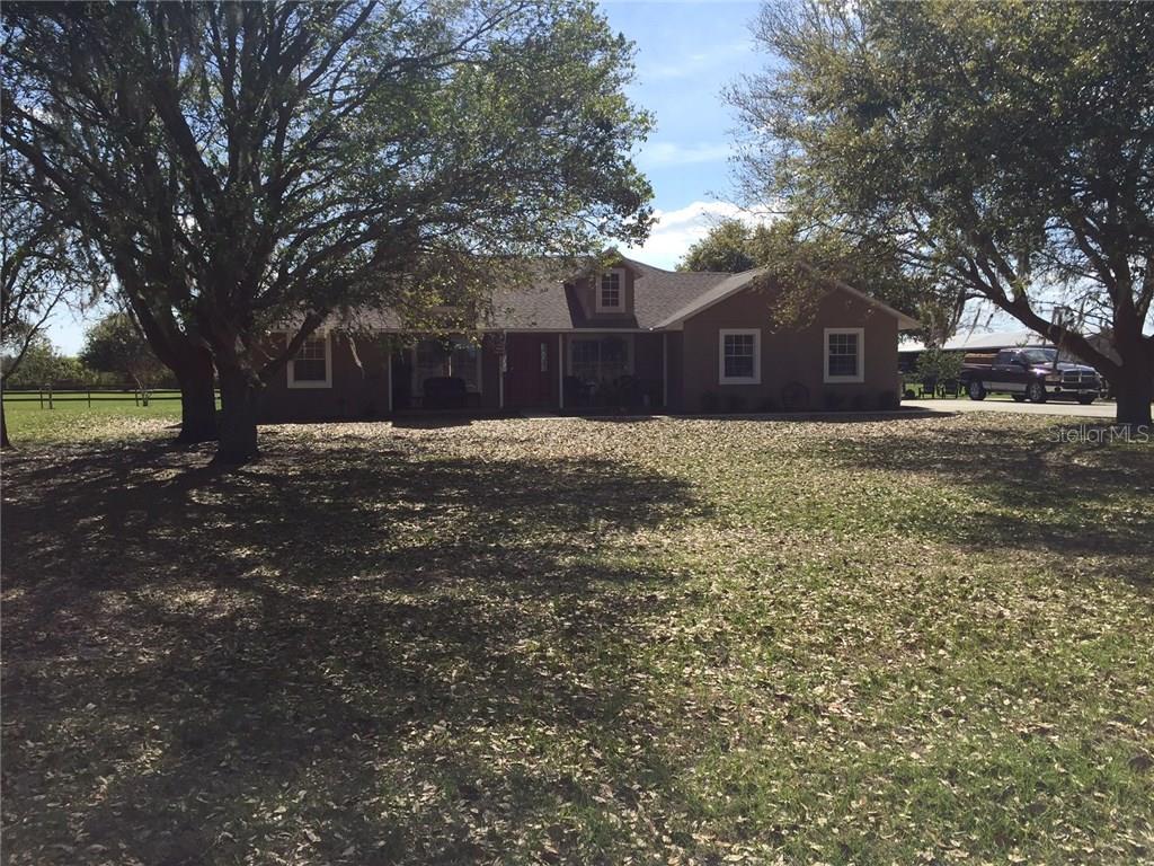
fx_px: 967
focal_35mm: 29
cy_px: 433
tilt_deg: -1.6
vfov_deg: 48.2
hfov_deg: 61.7
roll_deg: -0.4
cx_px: 577
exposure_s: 1/1883
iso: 32
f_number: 2.2
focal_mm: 4.15
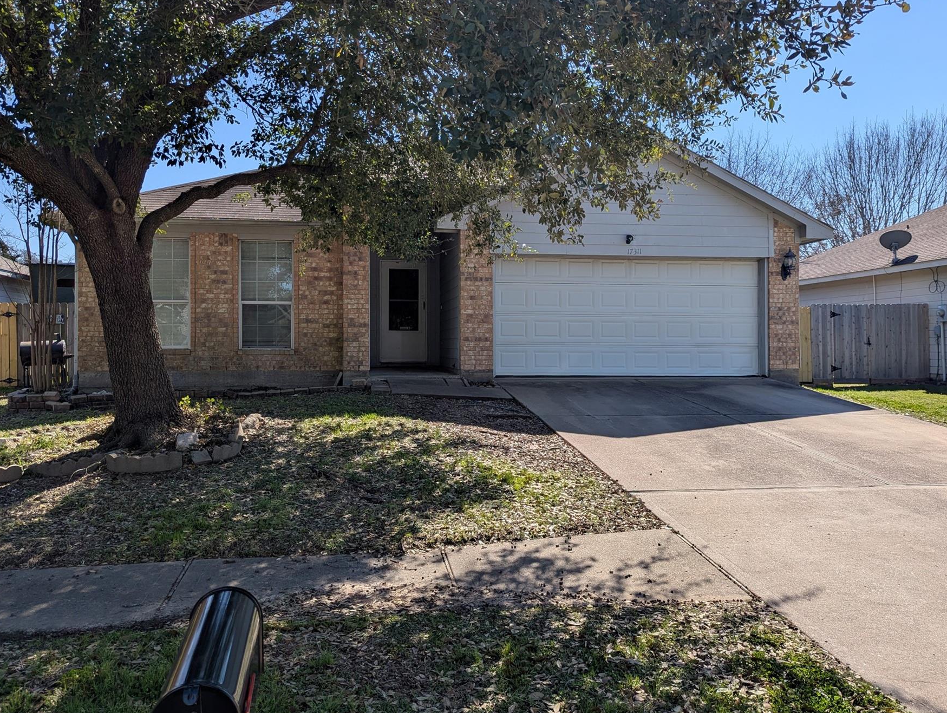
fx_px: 767
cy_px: 333
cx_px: 476
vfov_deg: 49.8
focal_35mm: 28
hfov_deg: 63.4
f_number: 1.85
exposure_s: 1/2309
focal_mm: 6.81
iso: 47
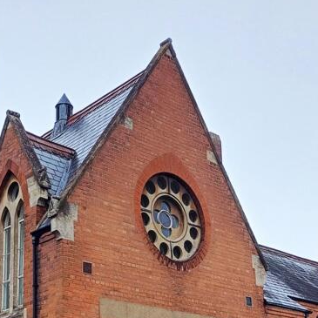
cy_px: 297
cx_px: 130
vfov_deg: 26.6
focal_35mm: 62
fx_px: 644
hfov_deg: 27.7
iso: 50
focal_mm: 4.65
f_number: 1.8
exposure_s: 1/161
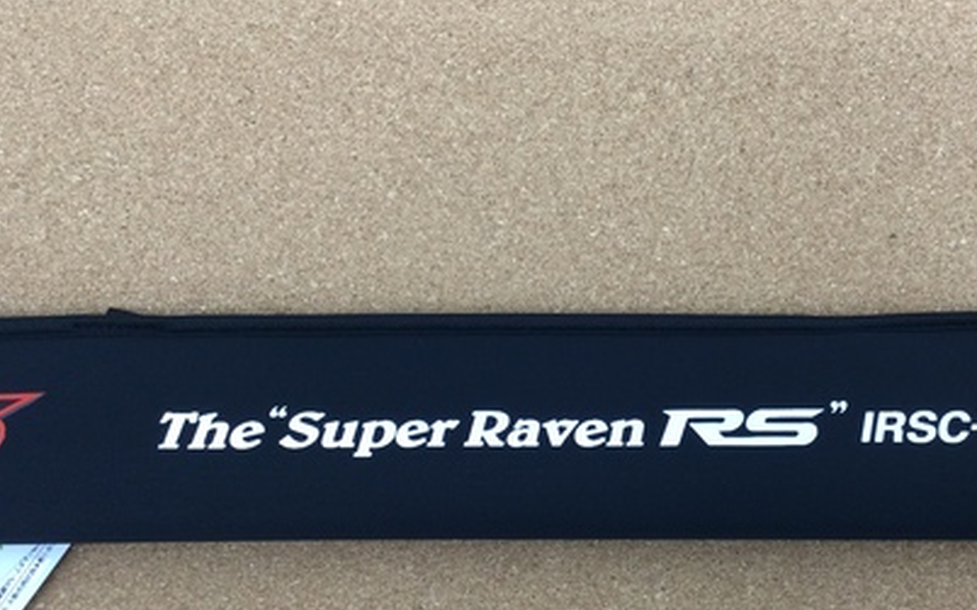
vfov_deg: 26.3
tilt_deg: -81.8
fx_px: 1304
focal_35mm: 49
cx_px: 612
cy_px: 369
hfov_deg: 40.8
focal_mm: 3.3
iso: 50
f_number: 2.4
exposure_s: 1/30
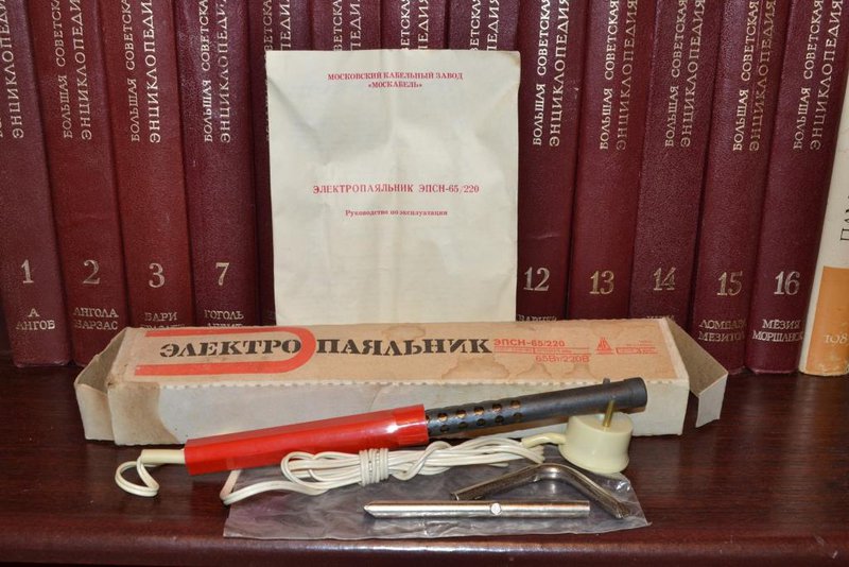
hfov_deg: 49.5
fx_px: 920
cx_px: 424
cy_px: 284
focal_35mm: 39
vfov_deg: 34.2
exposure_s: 1/15
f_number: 9
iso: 800
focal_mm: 26
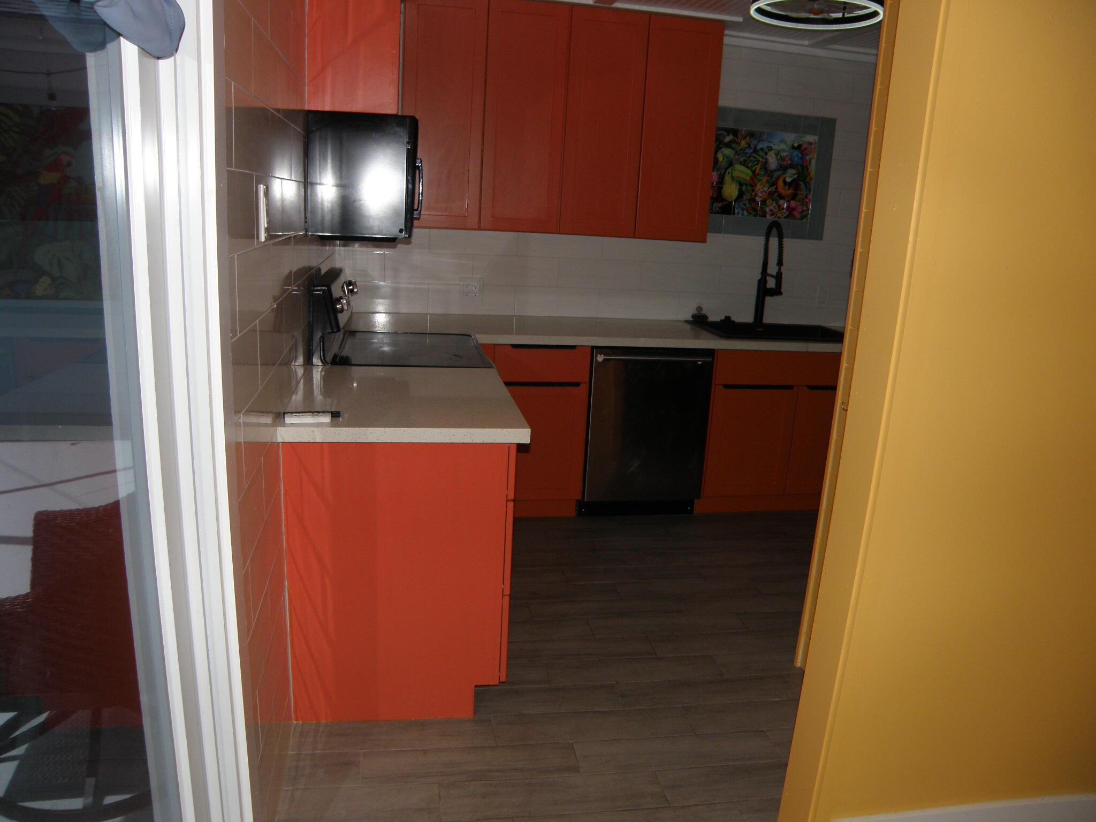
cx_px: 548
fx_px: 823
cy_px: 411
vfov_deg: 53.1
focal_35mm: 26
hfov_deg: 67.3
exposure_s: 1/1000
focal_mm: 4.6
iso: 100
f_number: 2.8
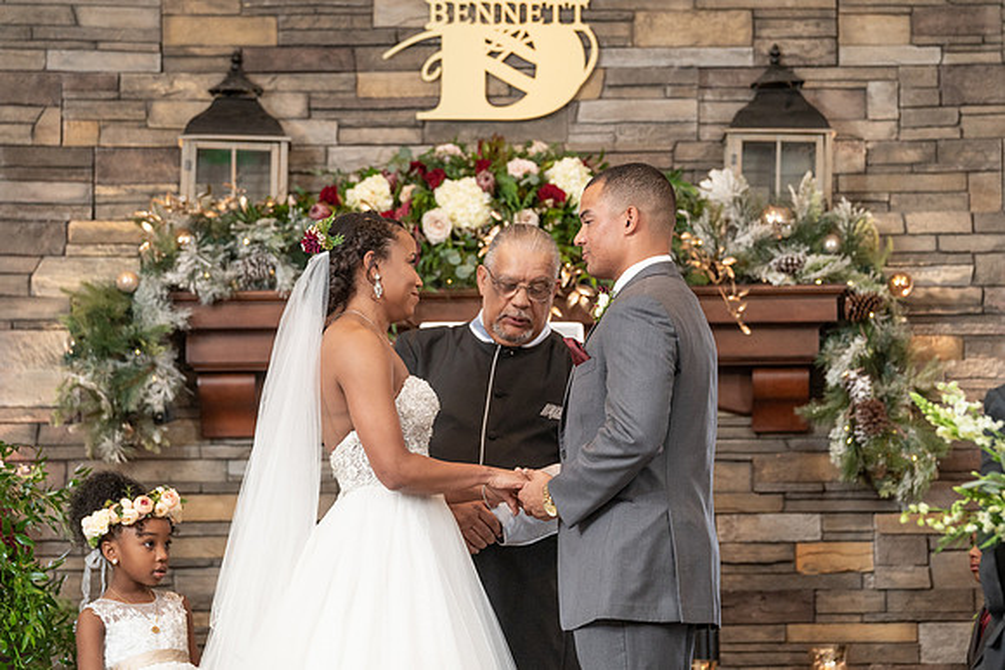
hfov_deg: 12.6
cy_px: 363
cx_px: 547
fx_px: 4548
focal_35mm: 163
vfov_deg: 8.4
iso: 2000
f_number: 4
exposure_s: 1/200
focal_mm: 147
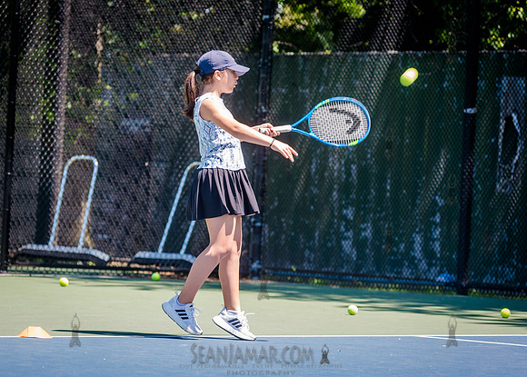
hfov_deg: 10.6
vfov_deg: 7.6
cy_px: 176
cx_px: 226
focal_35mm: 190
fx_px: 2840
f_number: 5
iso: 200
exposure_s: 1/250
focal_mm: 170
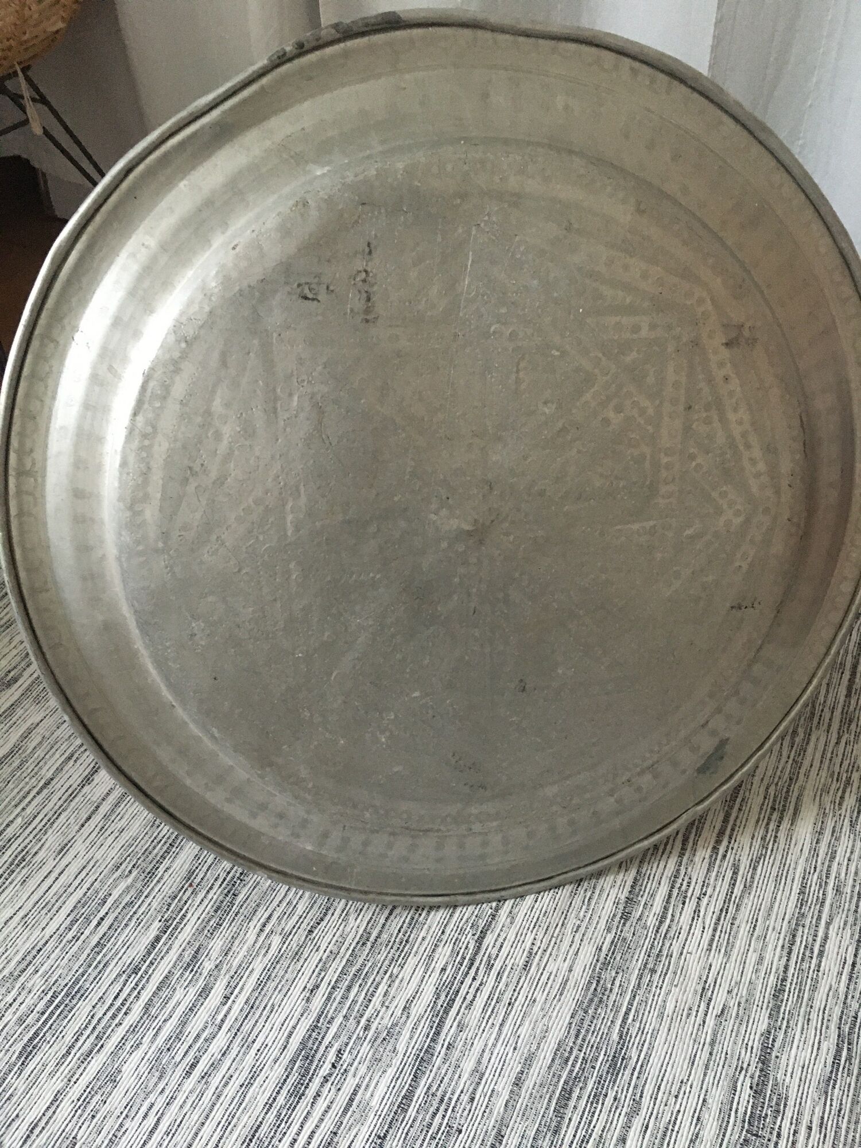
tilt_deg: -45.7
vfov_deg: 61.7
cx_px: 430
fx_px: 962
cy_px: 574
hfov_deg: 48.2
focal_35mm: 29
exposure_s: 1/17
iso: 250
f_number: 2.2
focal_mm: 4.15
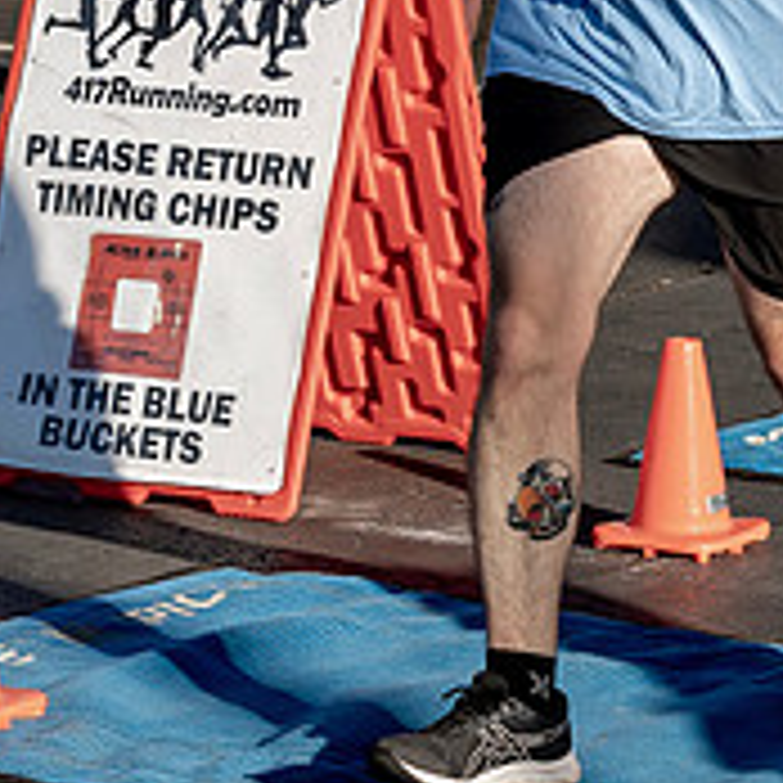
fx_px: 5604
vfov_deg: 7.9
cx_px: 825
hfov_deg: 7.9
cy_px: -77
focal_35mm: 219
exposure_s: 1/800
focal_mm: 40
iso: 125
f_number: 4.5
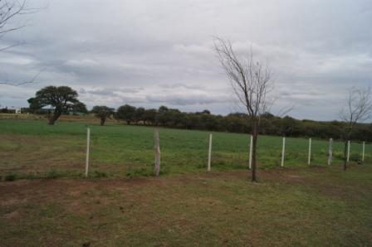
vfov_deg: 47.9
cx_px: 186
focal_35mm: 27
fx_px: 279
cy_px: 124
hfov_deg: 67.4
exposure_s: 1/80
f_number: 9
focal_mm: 18
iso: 100
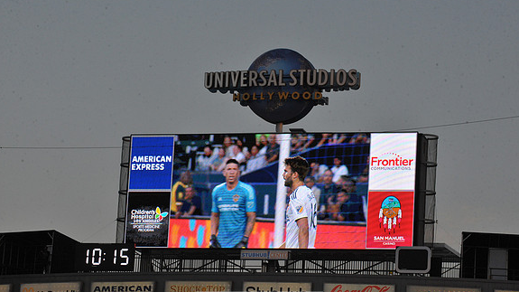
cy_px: 168
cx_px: 259
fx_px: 2325
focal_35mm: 169
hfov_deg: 12.7
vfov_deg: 7.2
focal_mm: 160
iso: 1600
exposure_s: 1/800
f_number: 14
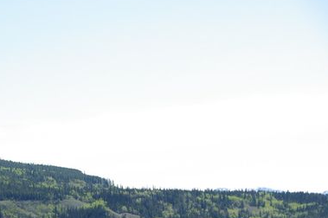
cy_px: 218
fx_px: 1384
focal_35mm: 152
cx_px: 6
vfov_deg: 9.0
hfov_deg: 13.3
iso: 100
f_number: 5.6
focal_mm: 47.5
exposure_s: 1/350
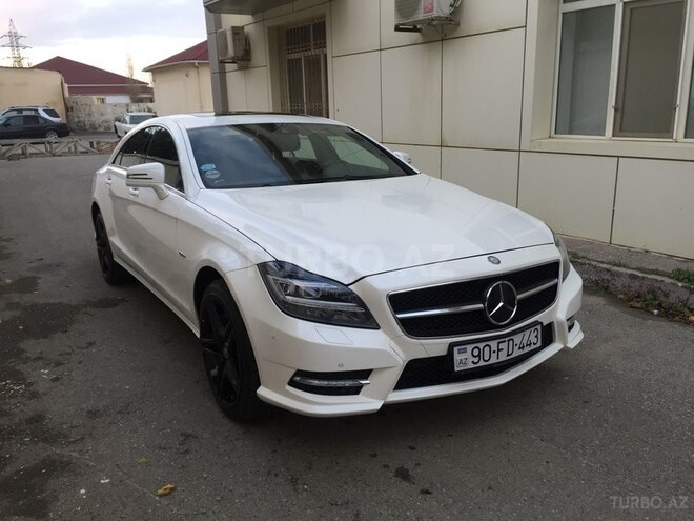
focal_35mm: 29
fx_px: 581
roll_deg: -0.3
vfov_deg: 48.2
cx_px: 347
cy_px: 260
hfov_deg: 61.7
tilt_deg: -15.7
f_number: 2.2
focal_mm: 4.15
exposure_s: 1/33
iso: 32
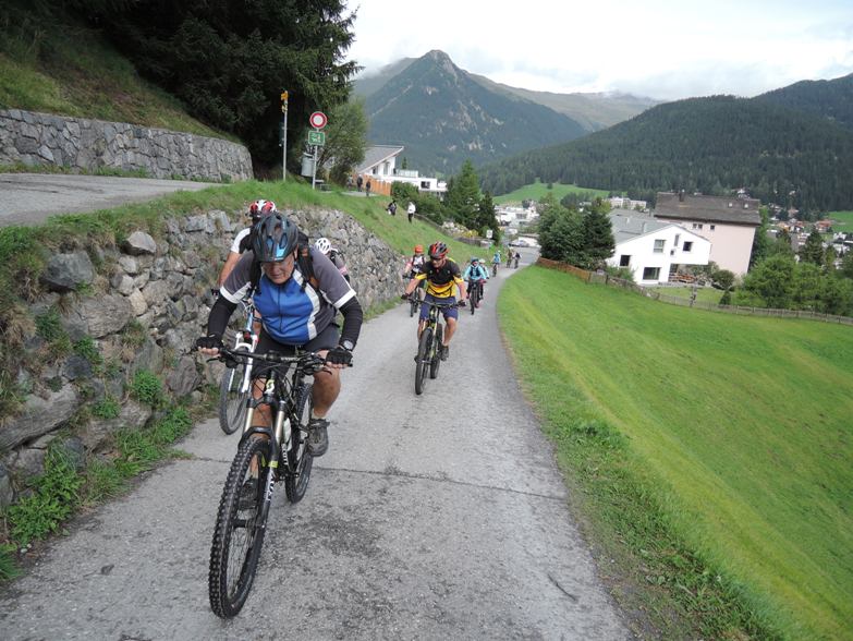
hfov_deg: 71.6
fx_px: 592
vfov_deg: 56.9
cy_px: 320
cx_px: 426
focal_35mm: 24
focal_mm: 5.1
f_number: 2.2
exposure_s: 1/640
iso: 80
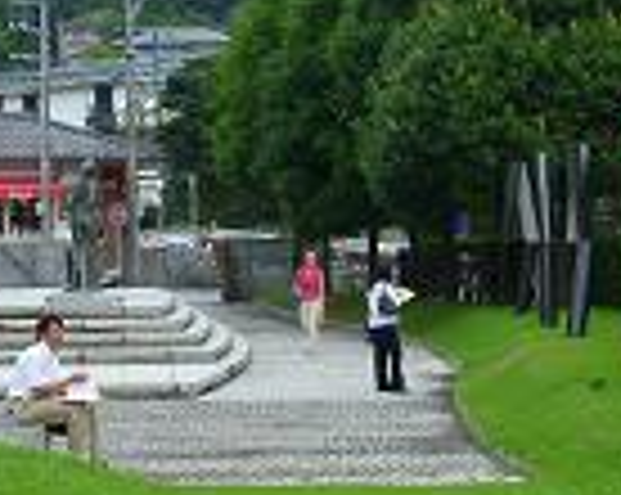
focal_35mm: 107
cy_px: 97
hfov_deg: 17.9
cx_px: 178
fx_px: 1964
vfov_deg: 14.3
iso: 80
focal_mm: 6.3
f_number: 4.5
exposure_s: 1/160
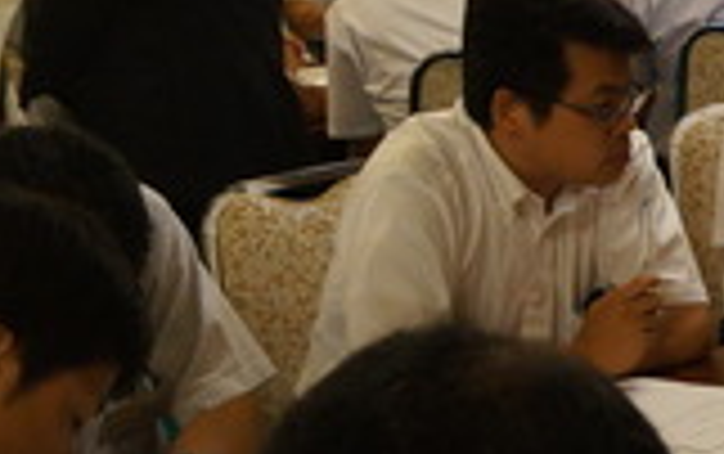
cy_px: 303
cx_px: 1205
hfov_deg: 16.6
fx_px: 2153
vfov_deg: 12.0
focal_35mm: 109
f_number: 4
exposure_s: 1/60
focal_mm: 18
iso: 1000
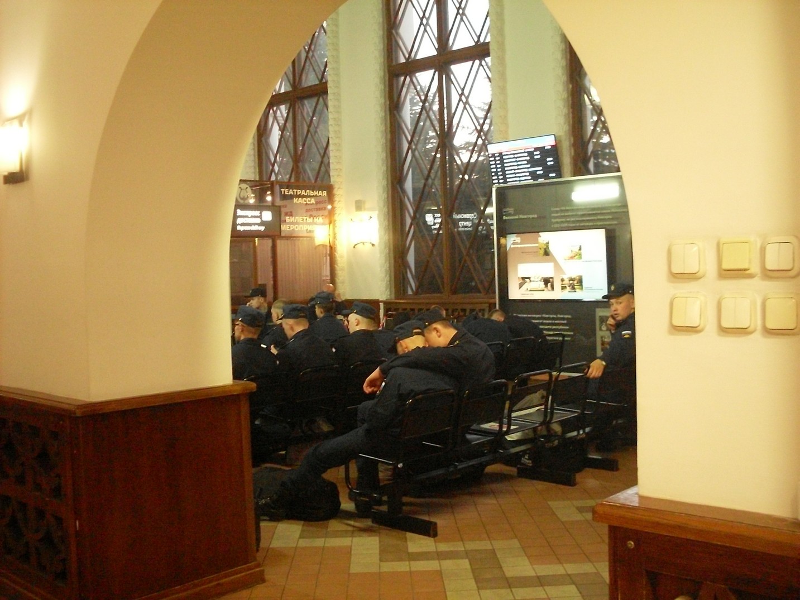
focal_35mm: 38
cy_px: 300
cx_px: 400
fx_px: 878
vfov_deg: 37.7
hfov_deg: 49.0
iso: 400
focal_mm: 6.3
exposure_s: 1/10
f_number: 2.8
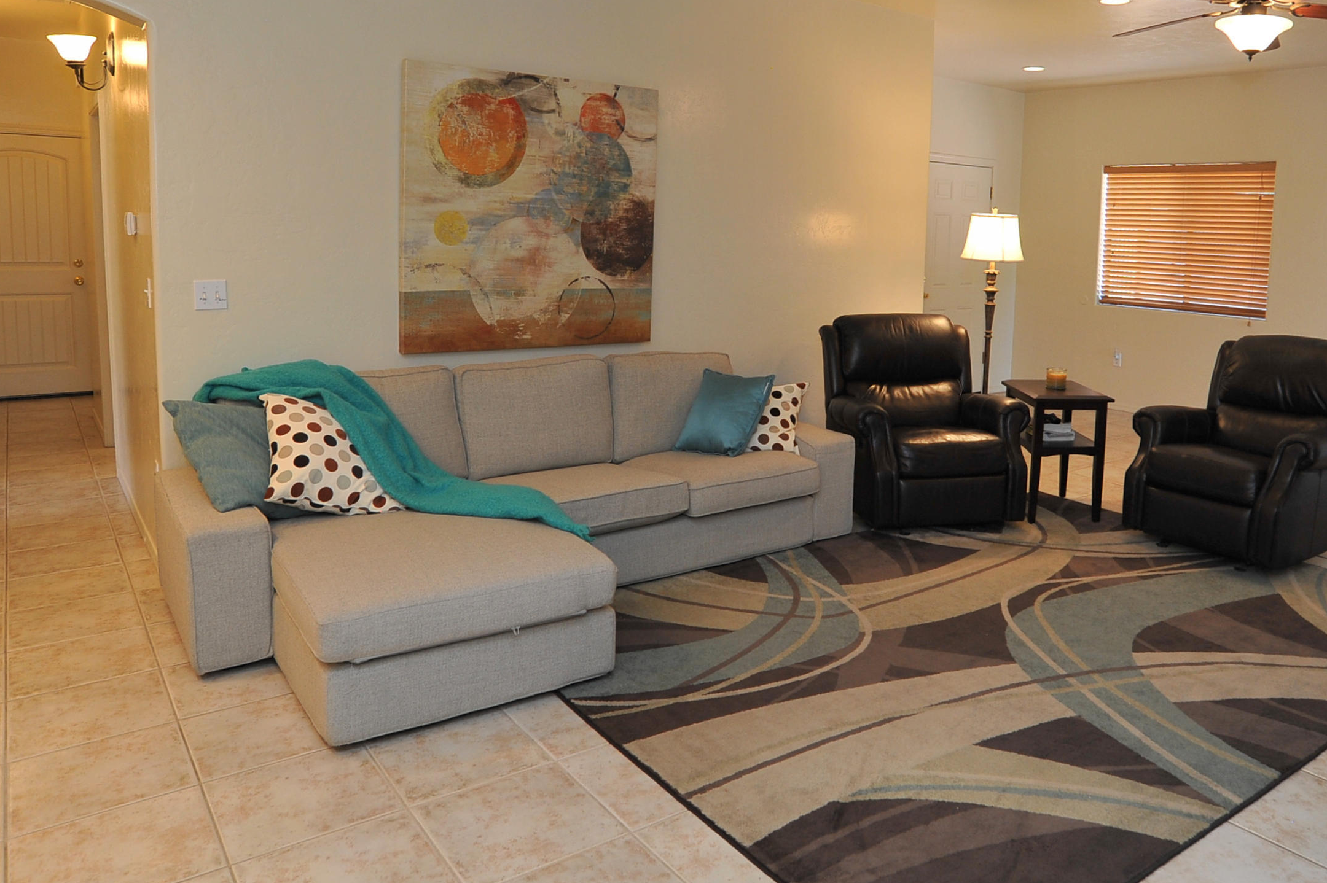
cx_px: 780
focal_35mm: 25
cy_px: 330
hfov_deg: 71.0
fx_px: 921
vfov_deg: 50.7
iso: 800
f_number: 6.3
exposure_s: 1/30
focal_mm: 18
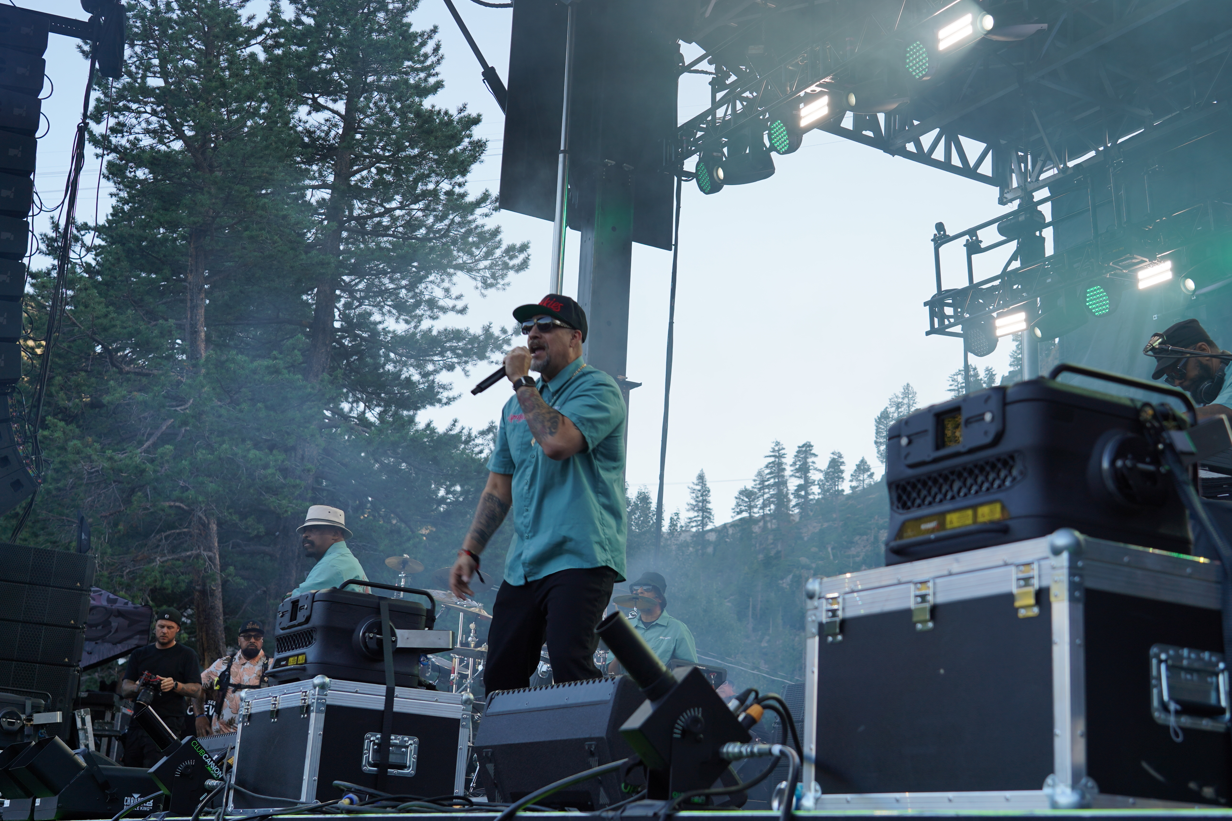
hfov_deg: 40.3
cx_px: 629
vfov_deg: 27.5
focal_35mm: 49
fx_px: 1677
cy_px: 360
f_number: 5
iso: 100
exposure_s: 1/100
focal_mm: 42
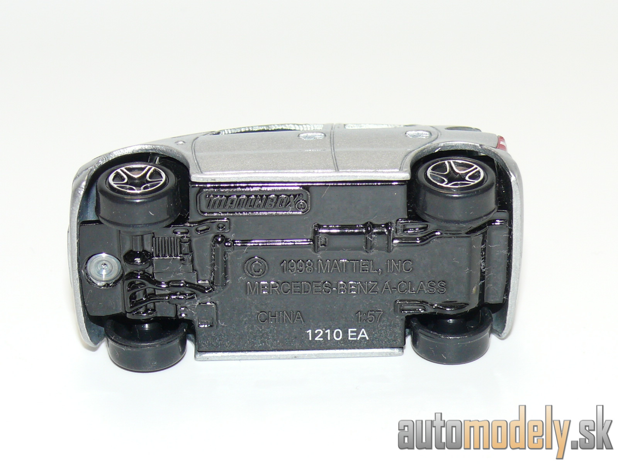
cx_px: 309
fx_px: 1964
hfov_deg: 17.9
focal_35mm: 110
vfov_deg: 13.5
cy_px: 232
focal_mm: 13.9
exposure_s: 1/30
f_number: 4
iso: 100
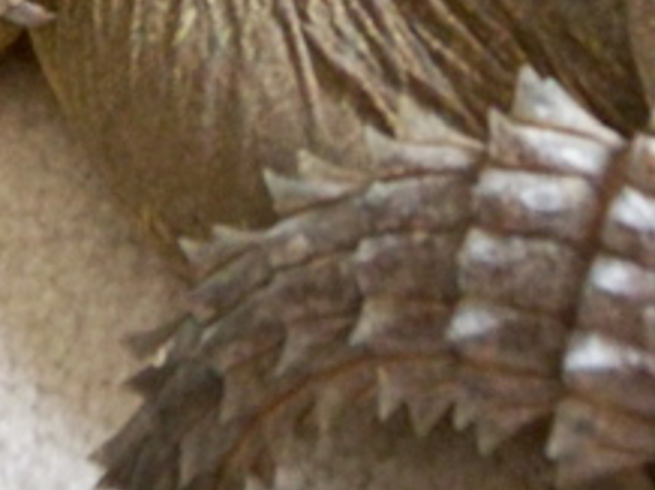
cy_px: -176
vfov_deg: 18.3
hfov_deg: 26.3
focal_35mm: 74
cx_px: 267
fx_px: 1399
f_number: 2.8
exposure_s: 1/125
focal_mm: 3.8
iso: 400
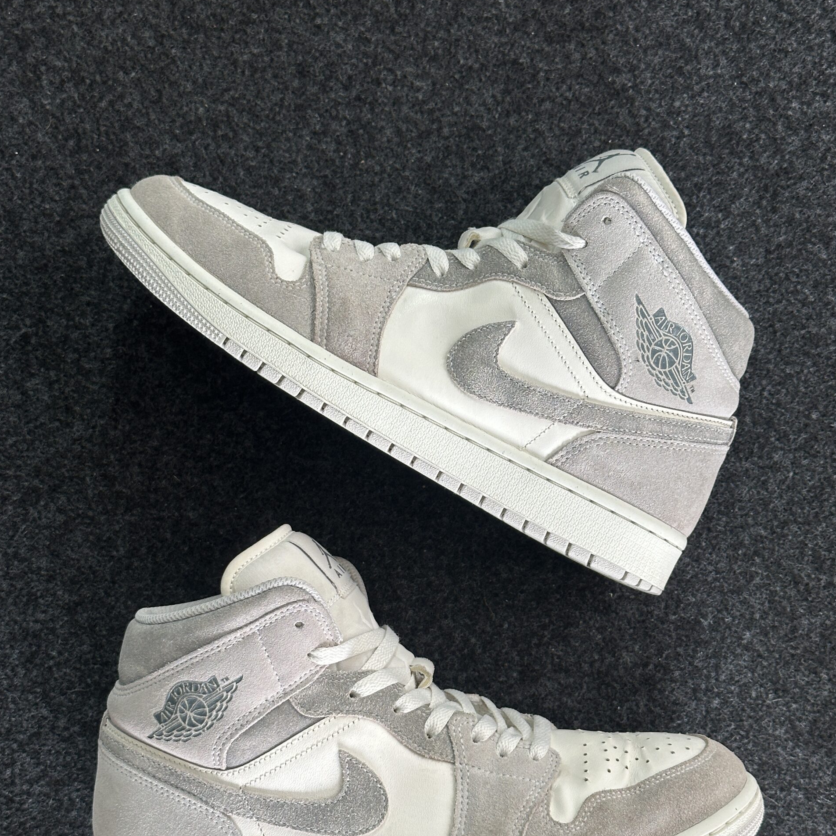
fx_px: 1557
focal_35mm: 57
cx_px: 418
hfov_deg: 30.0
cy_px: 556
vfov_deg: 29.8
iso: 64
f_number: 1.78
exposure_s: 1/50
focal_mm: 6.86
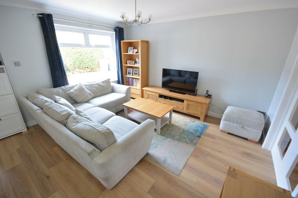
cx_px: 149
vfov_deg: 77.3
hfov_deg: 100.4
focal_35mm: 15
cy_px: 99
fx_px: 124
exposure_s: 1/8
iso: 400
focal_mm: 10
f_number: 8
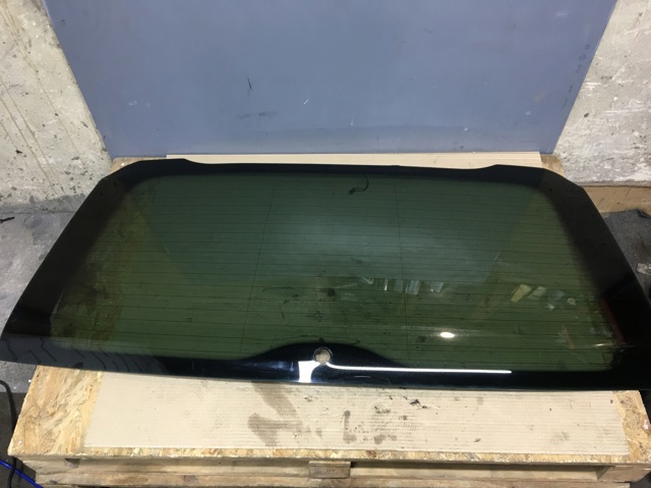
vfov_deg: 48.2
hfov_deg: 61.7
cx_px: 326
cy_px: 244
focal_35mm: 29
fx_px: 545
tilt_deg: -52.0
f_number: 2.2
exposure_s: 1/33
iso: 100
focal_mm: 4.15
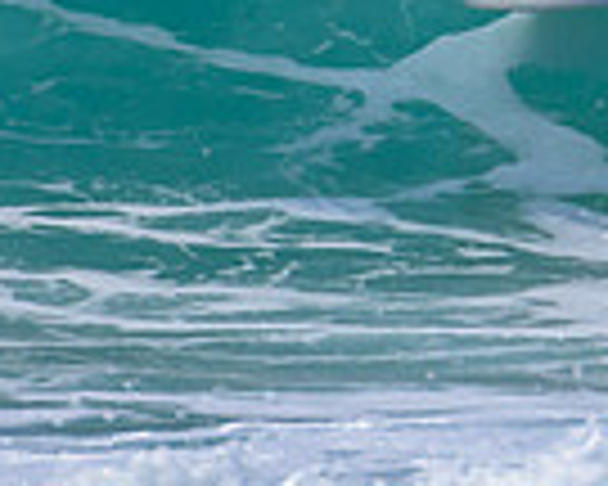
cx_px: 437
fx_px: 58158
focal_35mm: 3232
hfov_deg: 0.6
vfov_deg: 0.5
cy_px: -191
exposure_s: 1/2000
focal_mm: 800
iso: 800
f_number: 11
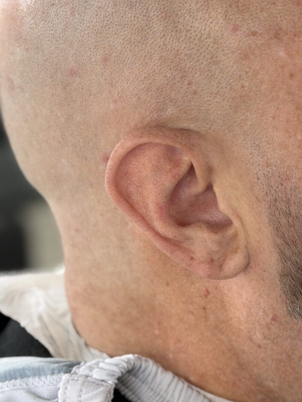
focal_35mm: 114
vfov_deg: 17.2
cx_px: 294
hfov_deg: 12.8
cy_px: 270
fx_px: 1327
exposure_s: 1/60
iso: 80
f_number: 1.78
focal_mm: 6.76
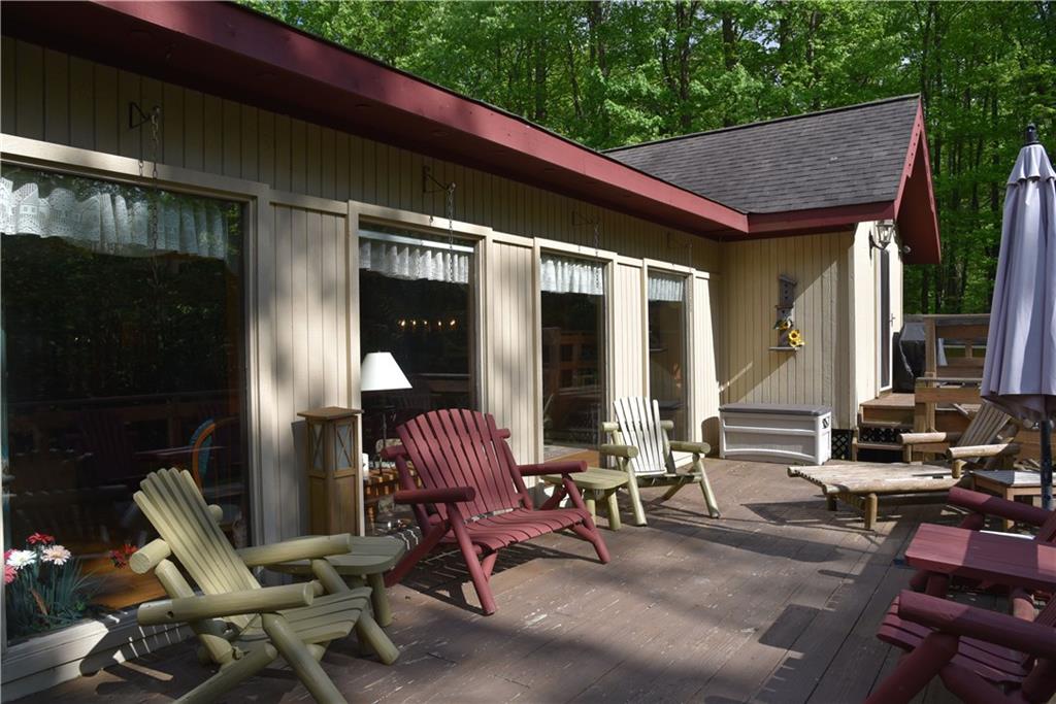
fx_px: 704
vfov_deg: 53.1
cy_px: 352
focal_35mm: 24
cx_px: 528
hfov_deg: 73.7
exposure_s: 1/320
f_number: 9
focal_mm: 24
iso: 200
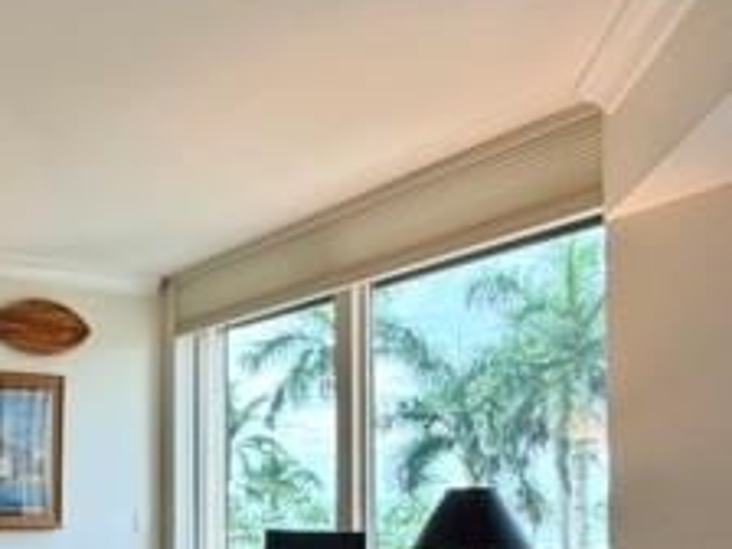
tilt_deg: +1.4
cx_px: 0
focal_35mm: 40
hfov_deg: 40.9
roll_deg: -0.1
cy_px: 480
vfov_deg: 34.2
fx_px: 846
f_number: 2.2
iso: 160
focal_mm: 2.22
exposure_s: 1/120
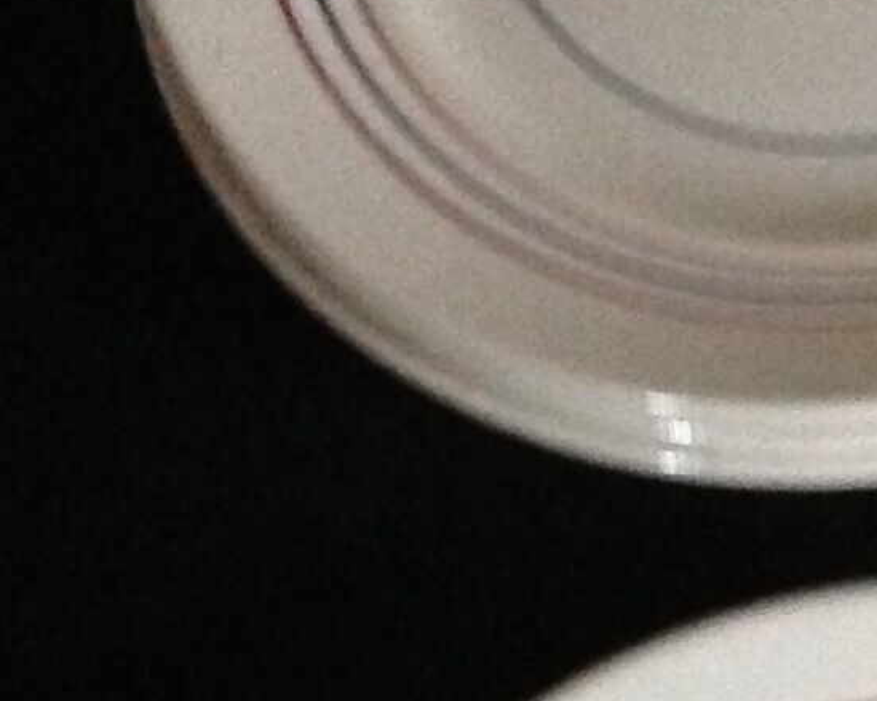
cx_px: 1442
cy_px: 576
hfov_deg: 11.3
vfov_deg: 9.6
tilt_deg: -74.6
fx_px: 4178
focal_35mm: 161
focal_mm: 4.28
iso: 500
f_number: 2.4
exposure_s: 1/15
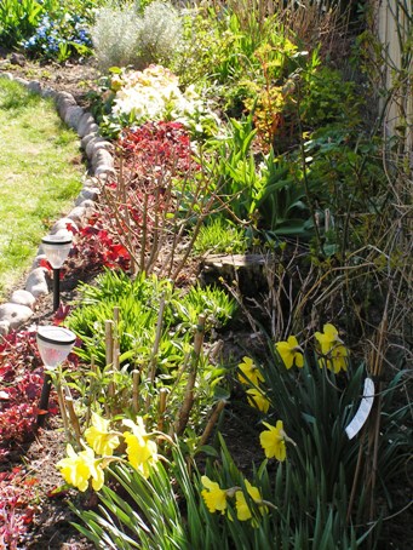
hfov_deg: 15.7
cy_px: 275
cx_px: 206
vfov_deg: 20.9
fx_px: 1494
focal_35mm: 94
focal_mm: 15.6
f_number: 4.5
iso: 50
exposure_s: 1/125
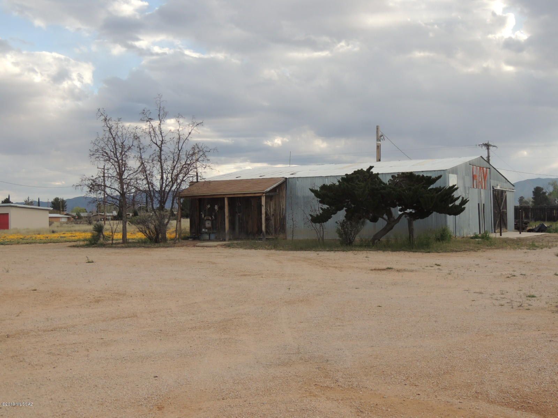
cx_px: 279
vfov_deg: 30.9
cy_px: 209
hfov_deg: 40.4
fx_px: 758
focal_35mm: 47
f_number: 3.5
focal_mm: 8.3
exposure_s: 1/320
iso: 100
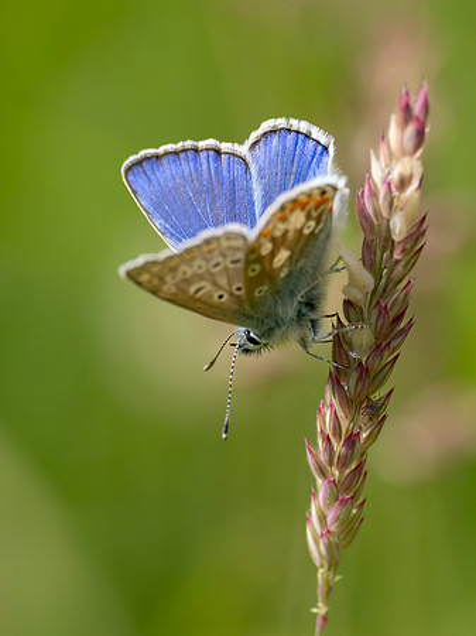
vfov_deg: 1.8
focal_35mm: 1121
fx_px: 20579
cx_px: 216
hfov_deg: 1.3
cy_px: 318
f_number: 5.6
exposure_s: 1/1250
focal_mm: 420
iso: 400
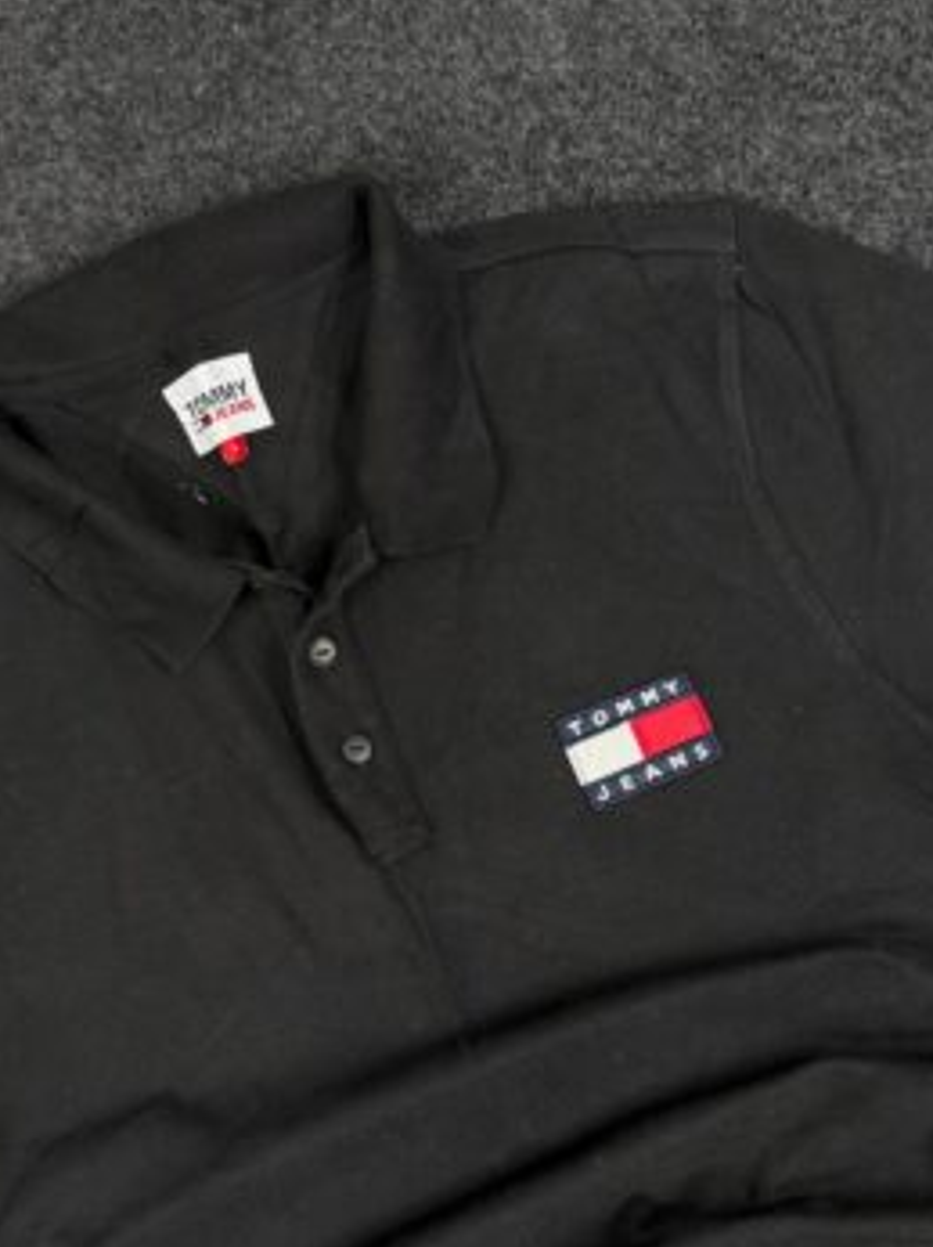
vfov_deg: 50.1
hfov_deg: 38.5
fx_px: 1331
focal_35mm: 37
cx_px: 400
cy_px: 658
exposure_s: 1/50
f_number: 1.78
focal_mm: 6.76
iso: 160
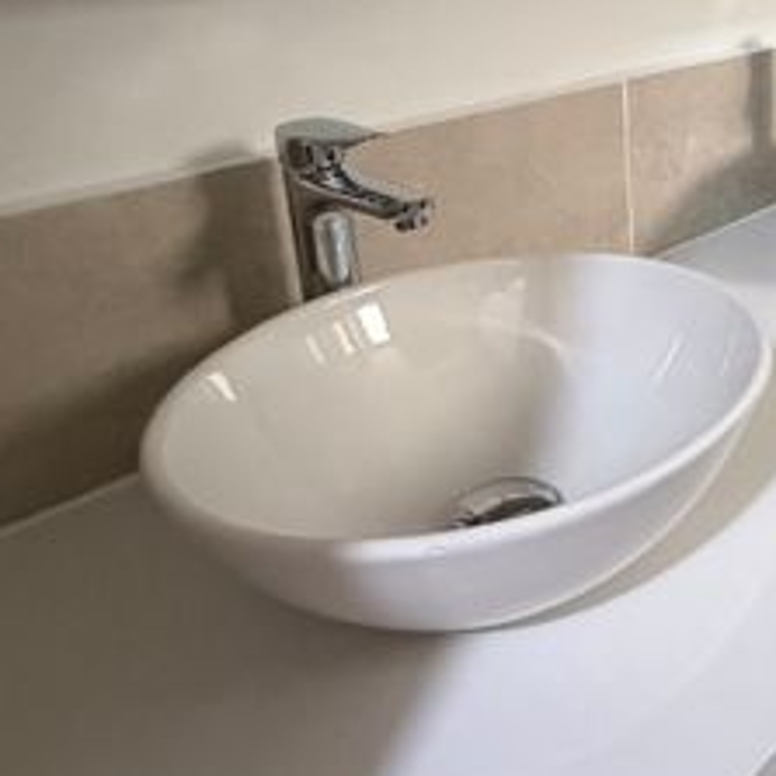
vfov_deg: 42.5
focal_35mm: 37
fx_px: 938
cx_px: 826
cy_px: 132
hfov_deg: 38.3
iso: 800
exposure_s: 1/60
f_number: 2.2
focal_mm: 2.22
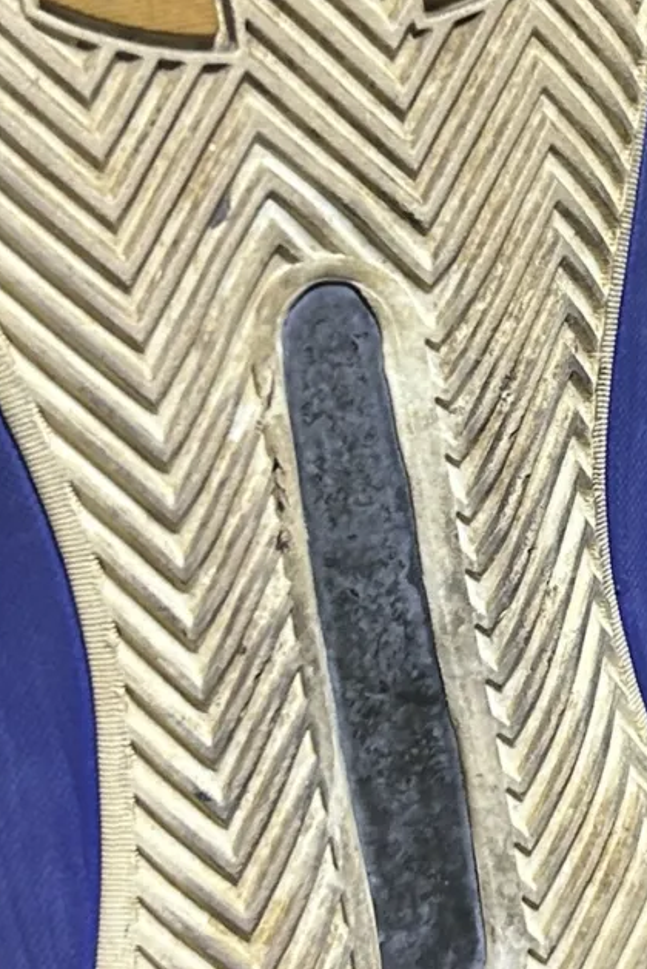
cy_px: 442
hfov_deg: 12.2
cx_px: 790
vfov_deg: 18.6
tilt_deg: -59.7
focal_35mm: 110
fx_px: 2962
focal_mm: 5.7
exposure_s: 1/50
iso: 160
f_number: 1.5
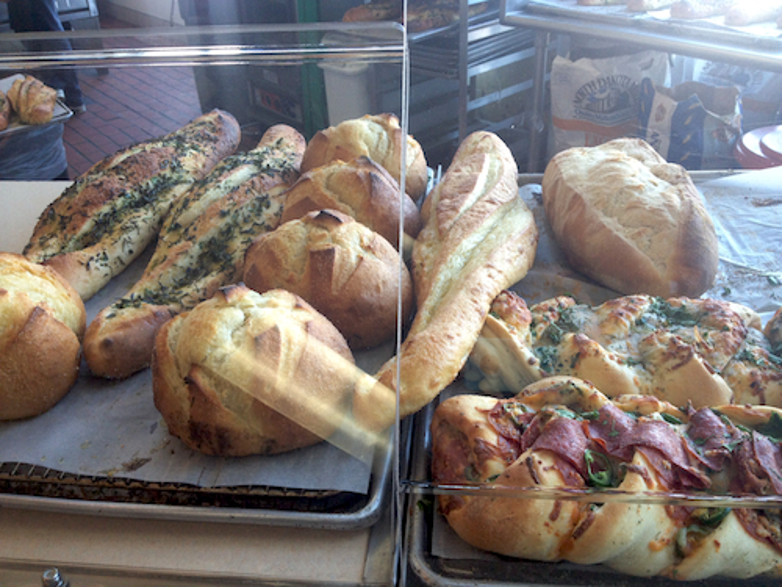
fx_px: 791
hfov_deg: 52.6
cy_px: 294
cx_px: 391
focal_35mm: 35
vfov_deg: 40.7
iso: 100
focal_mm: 4.28
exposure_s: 1/120
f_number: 2.4
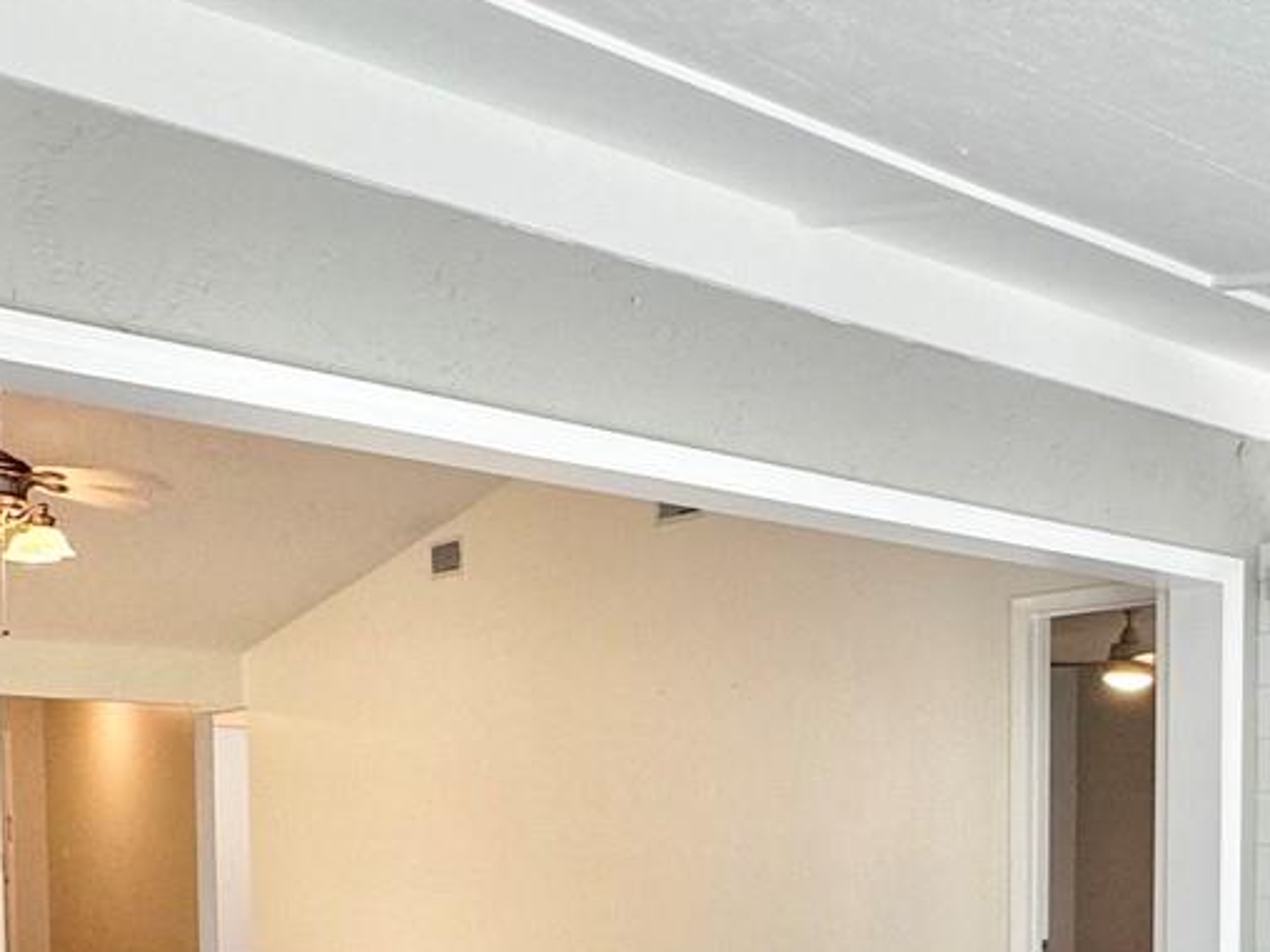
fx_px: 1615
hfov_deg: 41.3
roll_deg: -0.1
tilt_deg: -3.7
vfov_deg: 30.8
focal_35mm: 44
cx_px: 991
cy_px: 920
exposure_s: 1/120
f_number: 2.2
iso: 125
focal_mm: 2.22
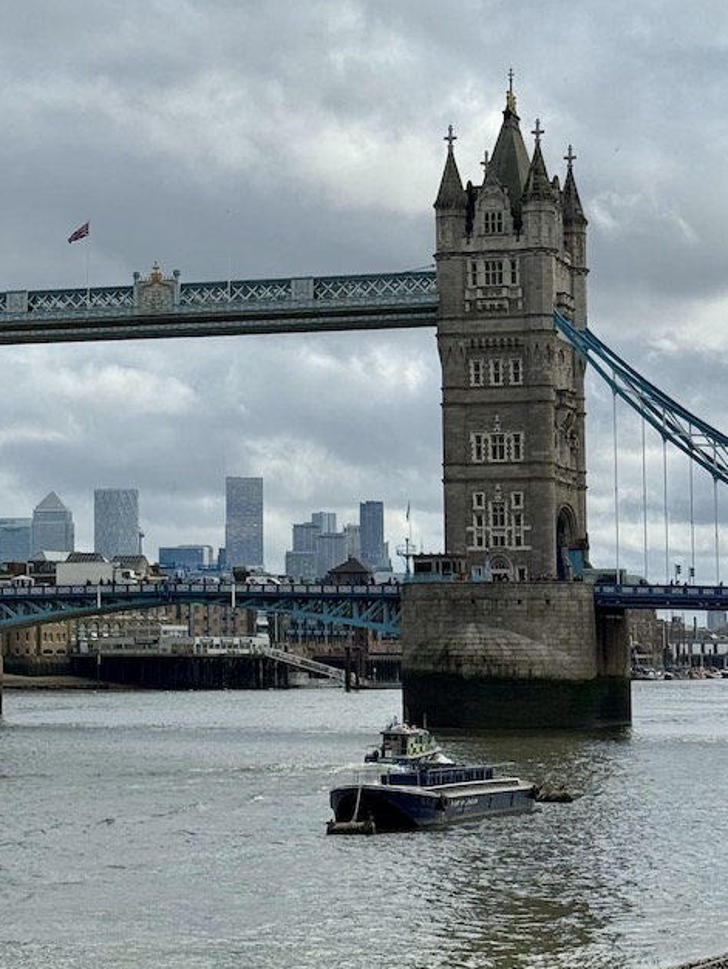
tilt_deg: +6.0
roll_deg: -0.3
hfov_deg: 14.4
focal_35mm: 102
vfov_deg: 19.2
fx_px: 2857
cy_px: 373
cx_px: 97
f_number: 1.78
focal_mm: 6.76
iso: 64
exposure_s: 1/8772
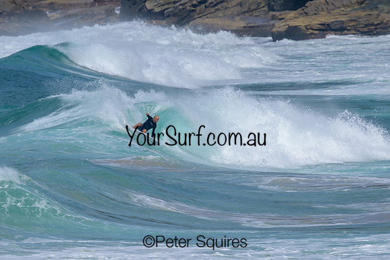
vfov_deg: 1.3
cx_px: 177
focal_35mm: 1095
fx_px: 11860
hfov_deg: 1.9
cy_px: 125
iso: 250
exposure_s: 1/2000
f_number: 11
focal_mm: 800
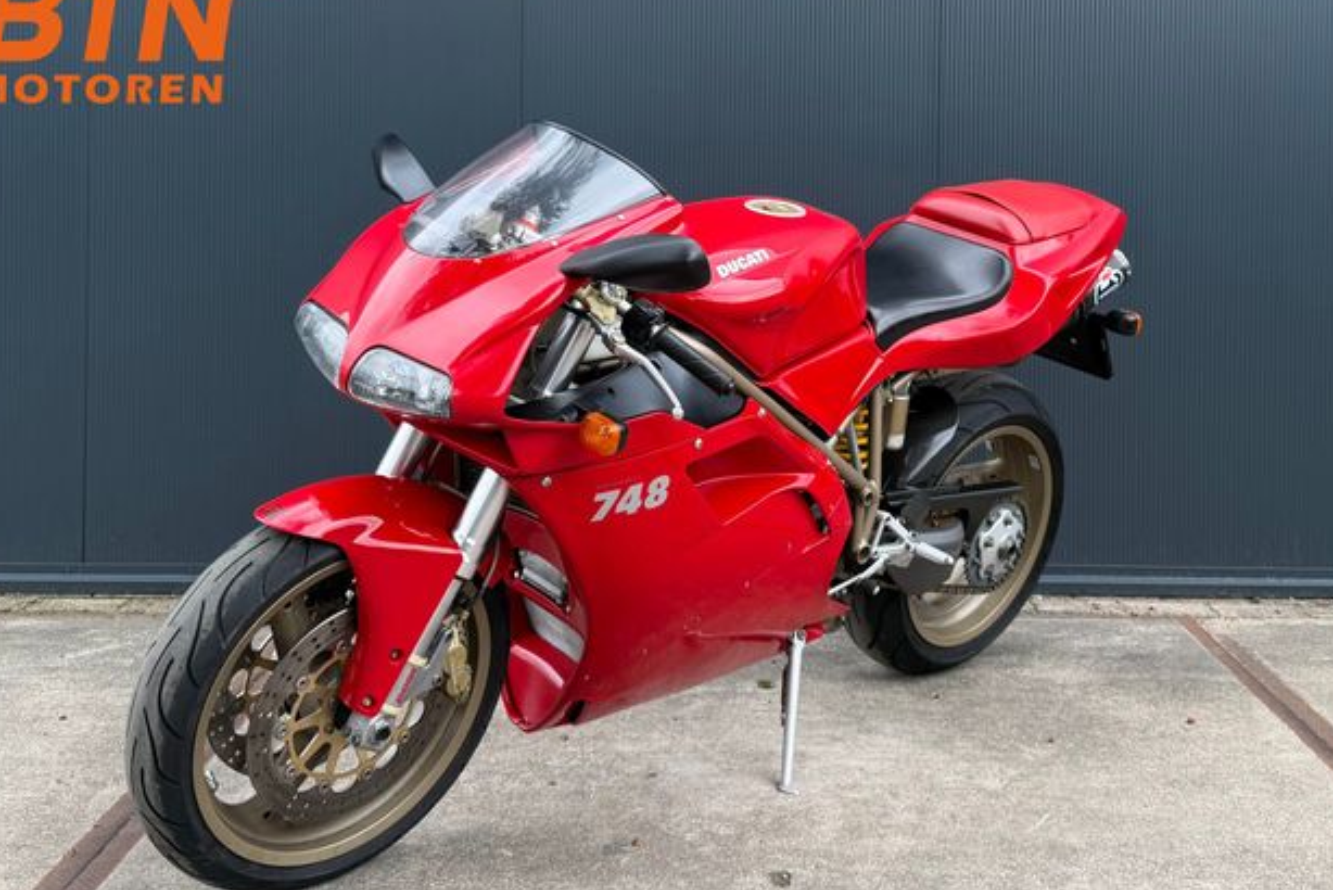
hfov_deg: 69.4
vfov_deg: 49.6
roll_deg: -1.0
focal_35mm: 26
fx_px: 963
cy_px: 458
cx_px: 666
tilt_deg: -0.7
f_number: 1.78
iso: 64
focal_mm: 6.76
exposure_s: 1/121
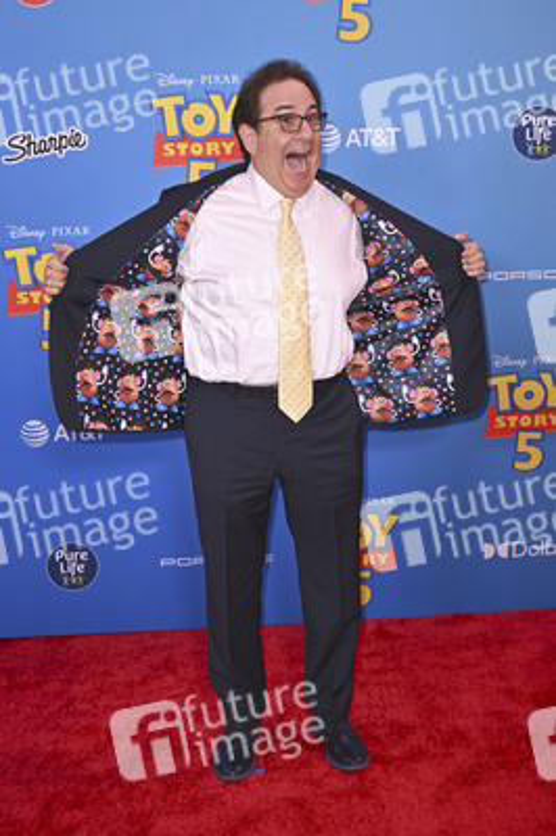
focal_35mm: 47
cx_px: 278
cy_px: 418
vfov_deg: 41.9
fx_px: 1091
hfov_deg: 28.6
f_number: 6.3
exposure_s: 1/250
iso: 1250
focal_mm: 47
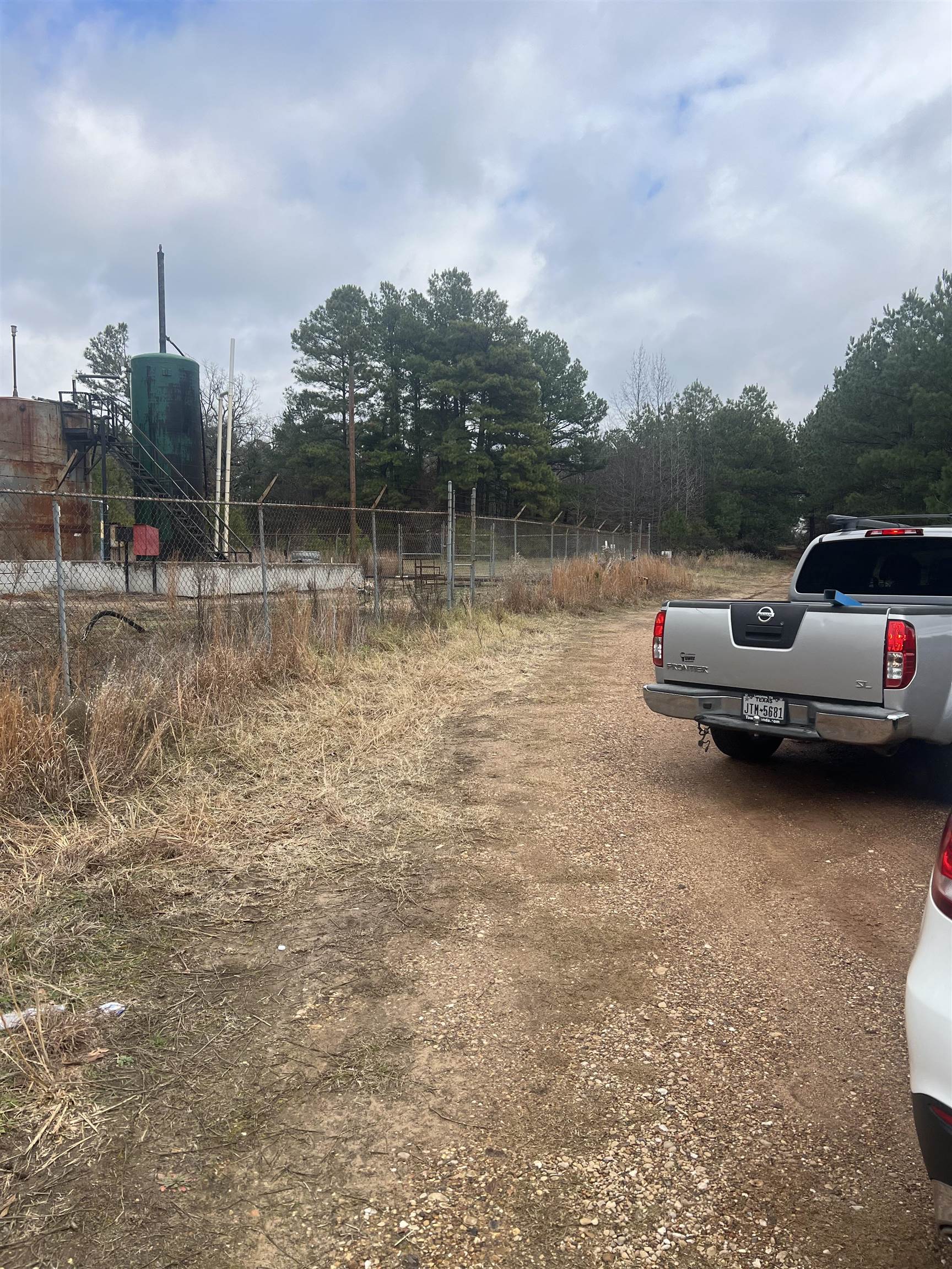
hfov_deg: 53.1
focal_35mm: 26
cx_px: 476
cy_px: 634
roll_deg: -1.0
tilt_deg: -4.6
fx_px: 953
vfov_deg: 67.3
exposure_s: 1/3257
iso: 50
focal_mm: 5.7
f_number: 1.5
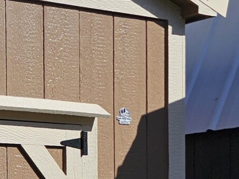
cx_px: -237
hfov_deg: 13.2
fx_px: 891
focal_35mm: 129
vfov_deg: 11.0
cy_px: 278
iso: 10
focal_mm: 6.3
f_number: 1.7
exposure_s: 1/1328
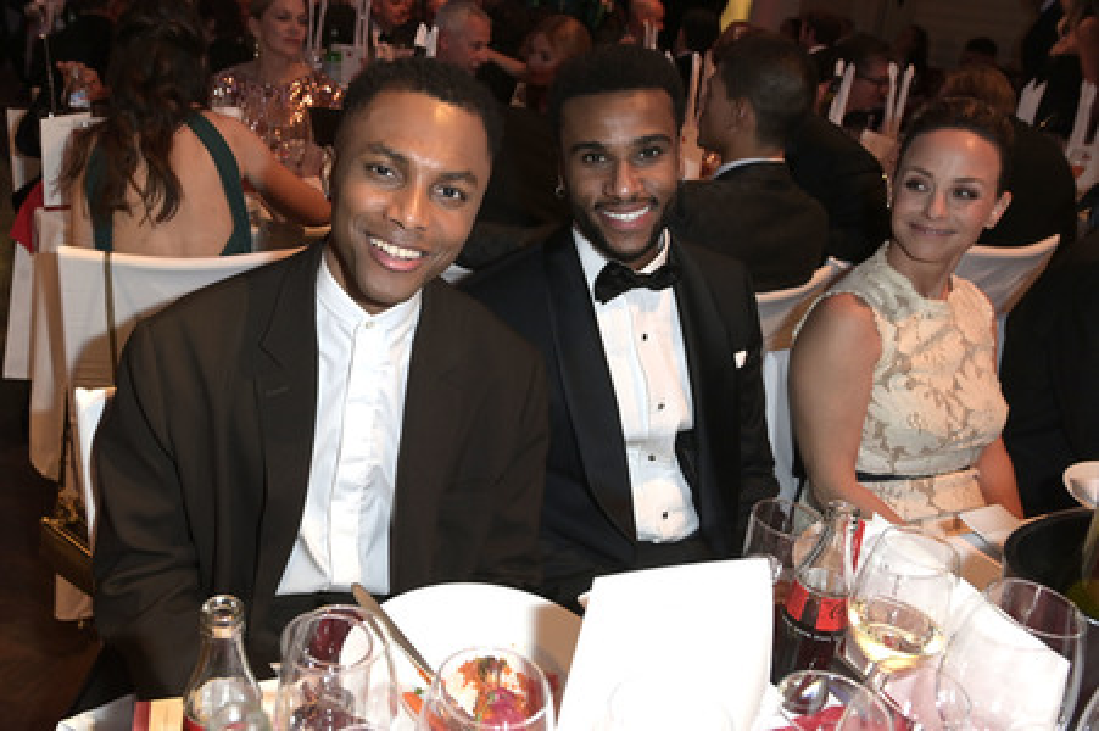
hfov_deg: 67.4
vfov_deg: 47.9
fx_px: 824
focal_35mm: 27
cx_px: 550
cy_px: 366
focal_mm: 27
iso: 1000
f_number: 5.6
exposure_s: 1/60
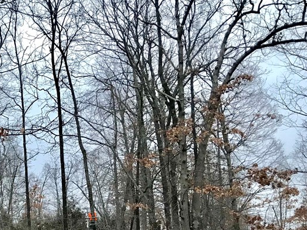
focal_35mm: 55
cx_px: 12
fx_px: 488
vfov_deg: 25.9
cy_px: 194
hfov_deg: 32.6
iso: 40
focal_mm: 3.99
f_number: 1.8
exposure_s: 1/17
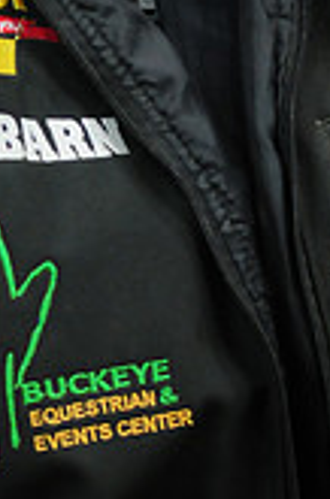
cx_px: 111
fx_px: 5119
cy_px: -363
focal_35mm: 370
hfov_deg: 3.7
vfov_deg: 5.5
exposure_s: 1/125
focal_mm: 70
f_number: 4
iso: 1250
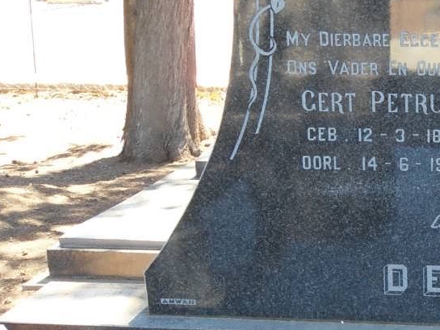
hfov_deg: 23.8
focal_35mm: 77
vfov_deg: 19.1
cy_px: 211
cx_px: 479
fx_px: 979
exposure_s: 1/45
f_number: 3.5
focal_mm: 6.3
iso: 80
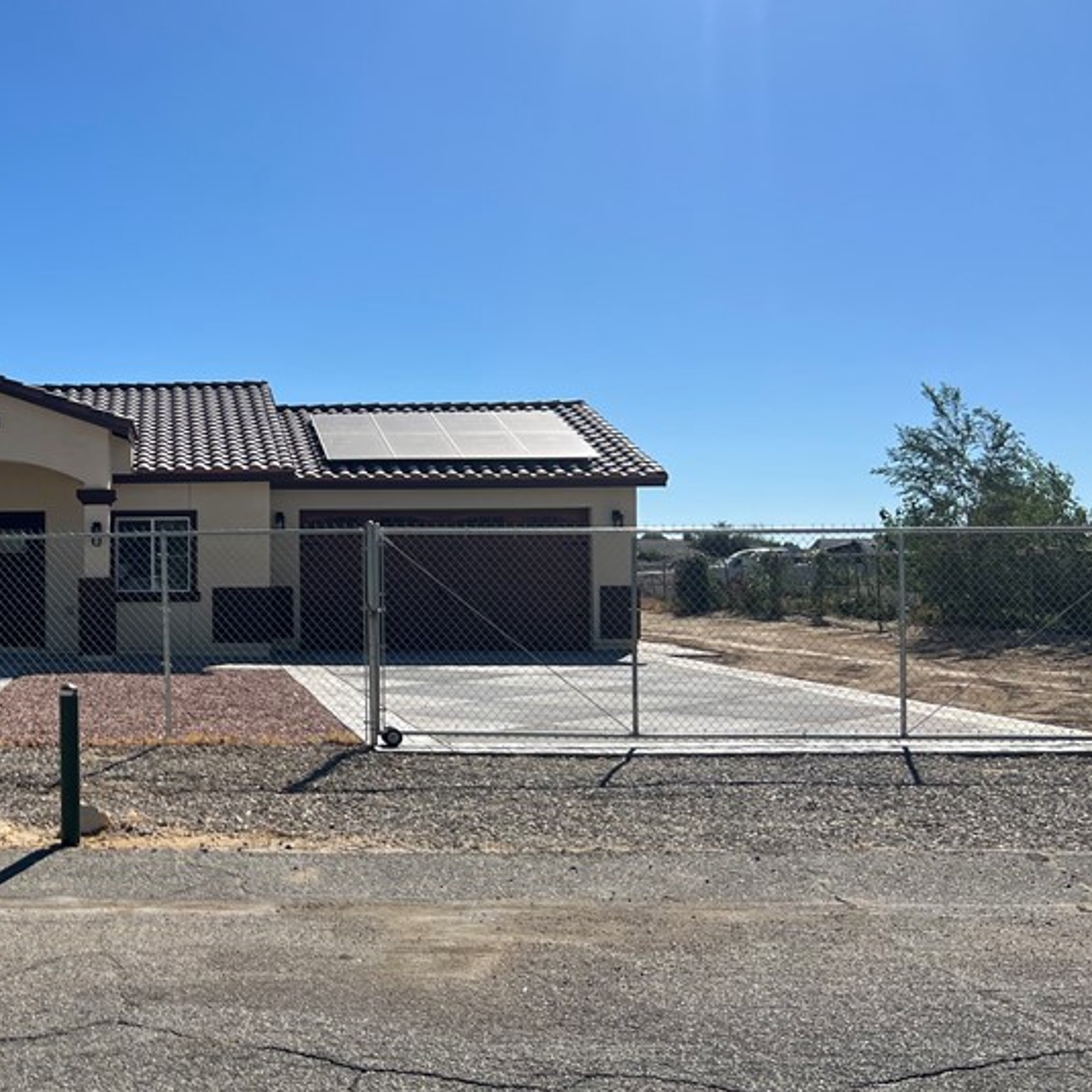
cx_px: 73
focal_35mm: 44
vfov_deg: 38.3
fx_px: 1570
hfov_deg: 35.6
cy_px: 516
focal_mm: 5.7
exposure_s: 1/6993
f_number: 1.5
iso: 50
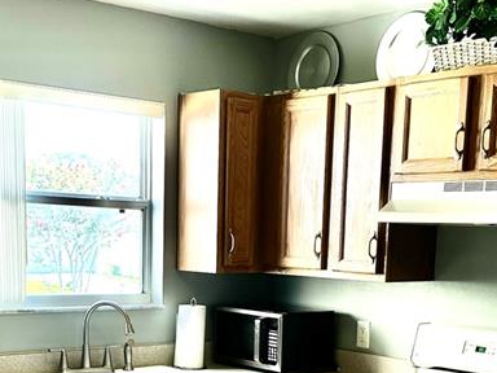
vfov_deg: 22.1
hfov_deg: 30.3
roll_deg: -2.1
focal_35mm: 64
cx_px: 248
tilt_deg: -9.7
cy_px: 365
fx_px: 919
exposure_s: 1/120
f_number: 1.78
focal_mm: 6.86
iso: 64
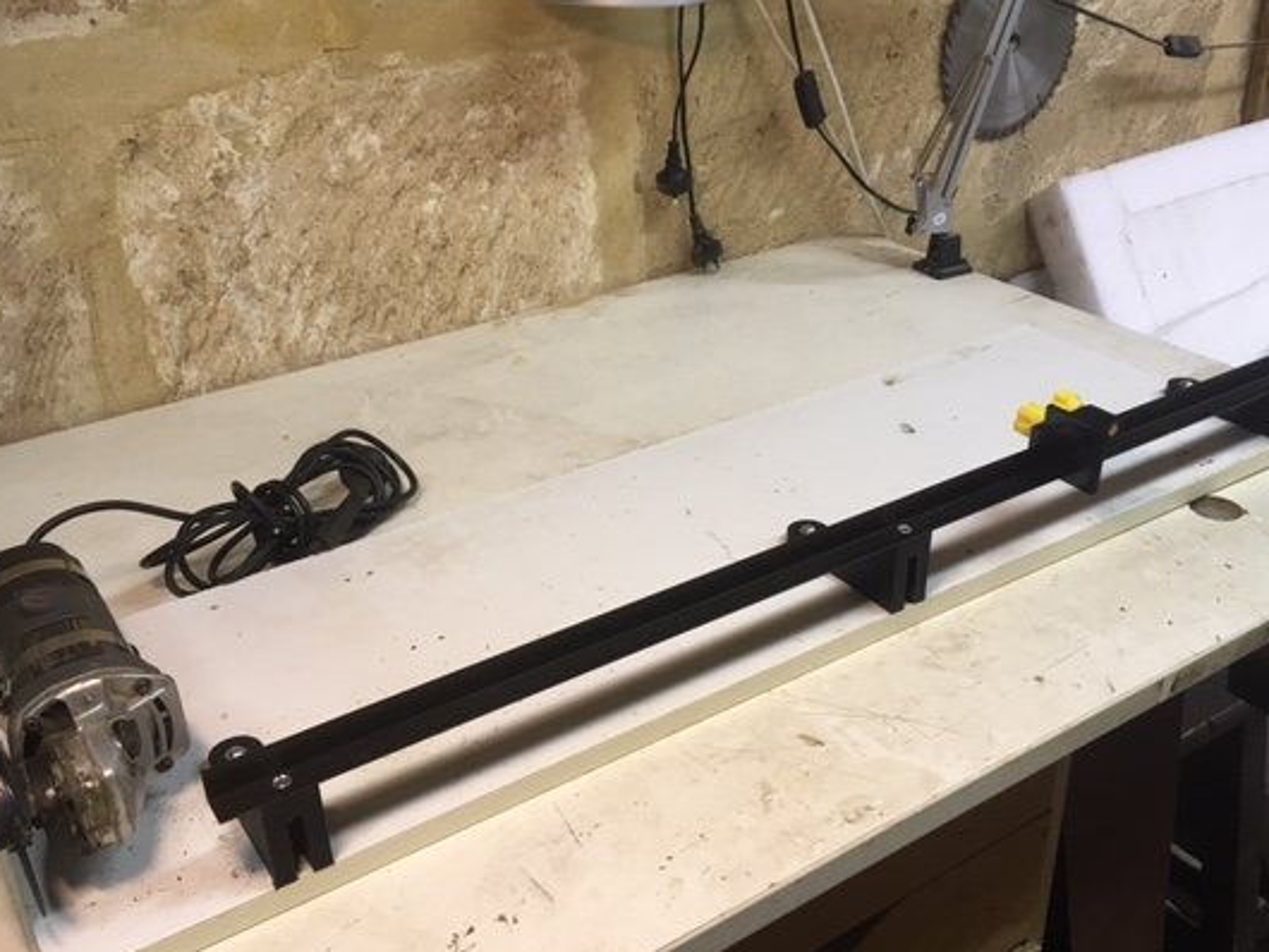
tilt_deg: -30.4
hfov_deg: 52.6
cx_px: 656
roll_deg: +0.9
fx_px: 1284
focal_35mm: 35
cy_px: 514
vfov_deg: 40.7
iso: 50
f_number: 2.2
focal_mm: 4.15
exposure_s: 1/33
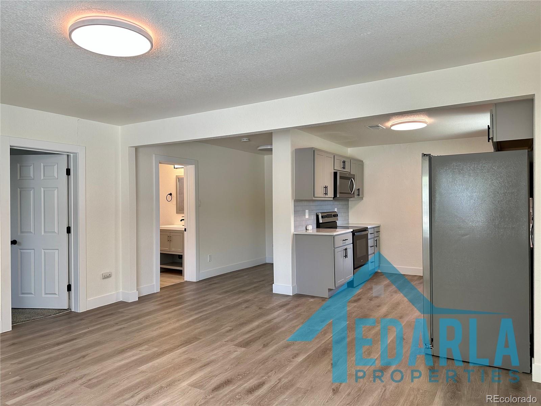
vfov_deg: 56.8
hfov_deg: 71.6
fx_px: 375
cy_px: 203
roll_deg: +0.4
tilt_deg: -0.8
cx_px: 270
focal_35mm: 24
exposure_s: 1/120
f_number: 1.78
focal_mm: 6.86
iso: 125
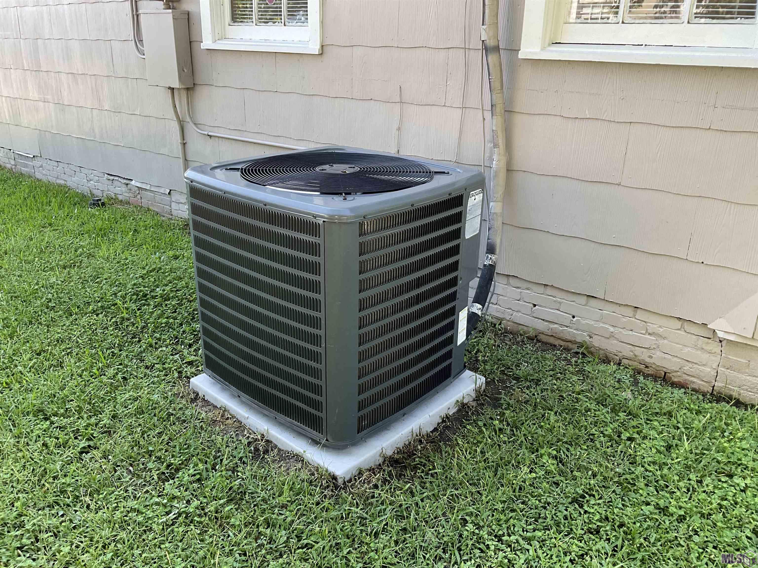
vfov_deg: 48.2
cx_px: 379
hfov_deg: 61.7
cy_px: 284
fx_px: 635
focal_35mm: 29
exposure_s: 1/120
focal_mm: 3
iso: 25
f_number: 1.8
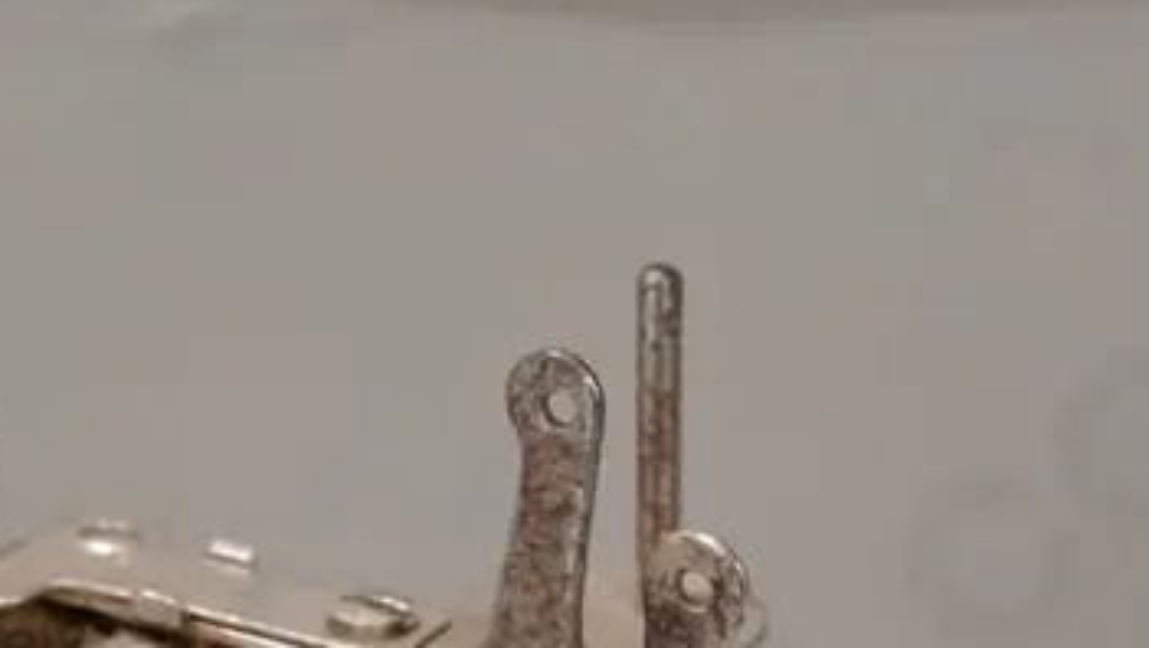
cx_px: 242
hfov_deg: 16.8
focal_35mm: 127
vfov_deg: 9.2
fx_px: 3872
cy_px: 1119
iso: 3200
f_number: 5
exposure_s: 1/100
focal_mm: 20
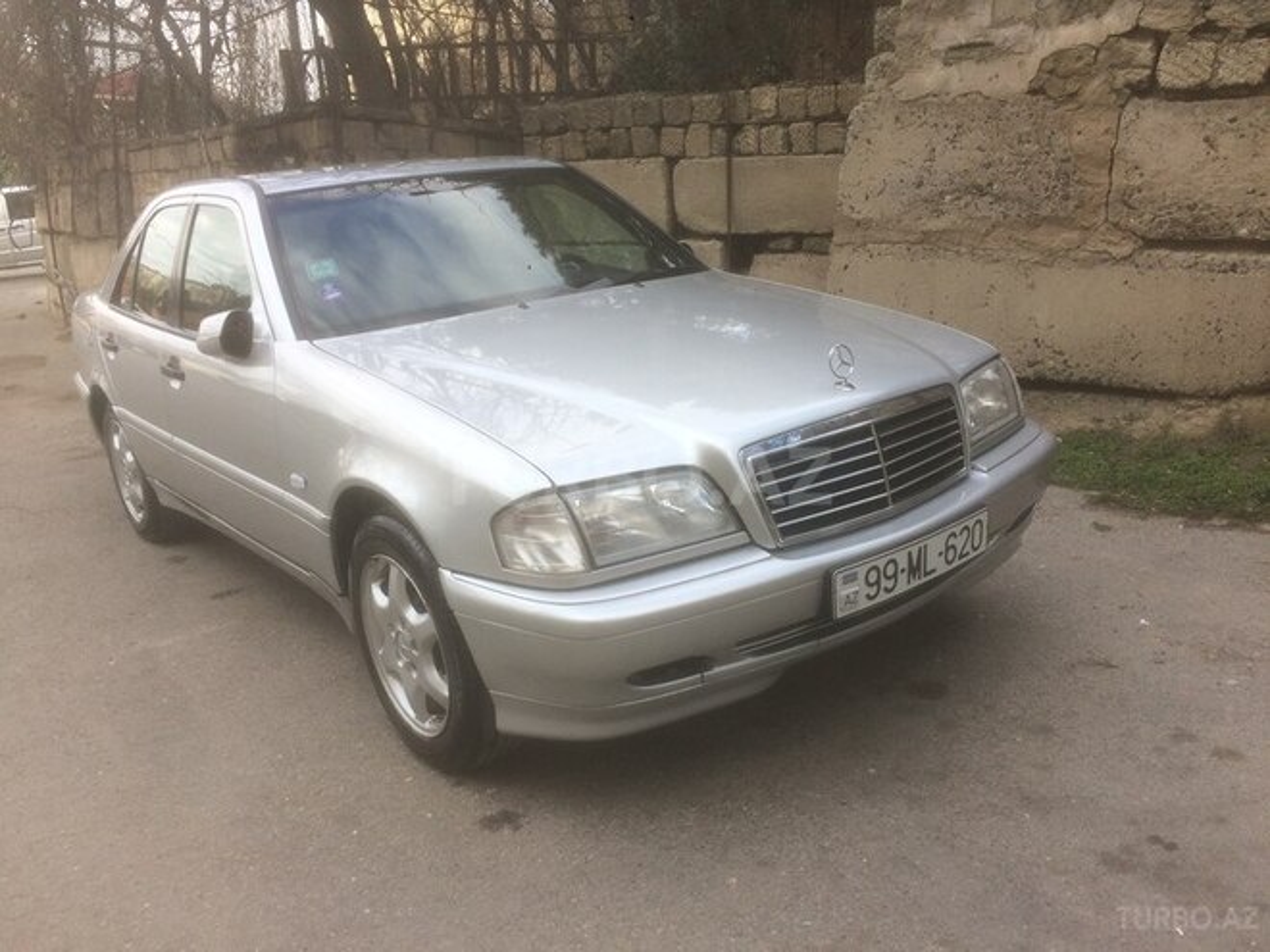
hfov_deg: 61.7
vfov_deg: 48.2
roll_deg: -1.6
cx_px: 635
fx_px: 1064
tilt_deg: -12.7
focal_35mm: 29
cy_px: 476
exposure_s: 1/394
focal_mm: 4.15
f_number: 2.2
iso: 32
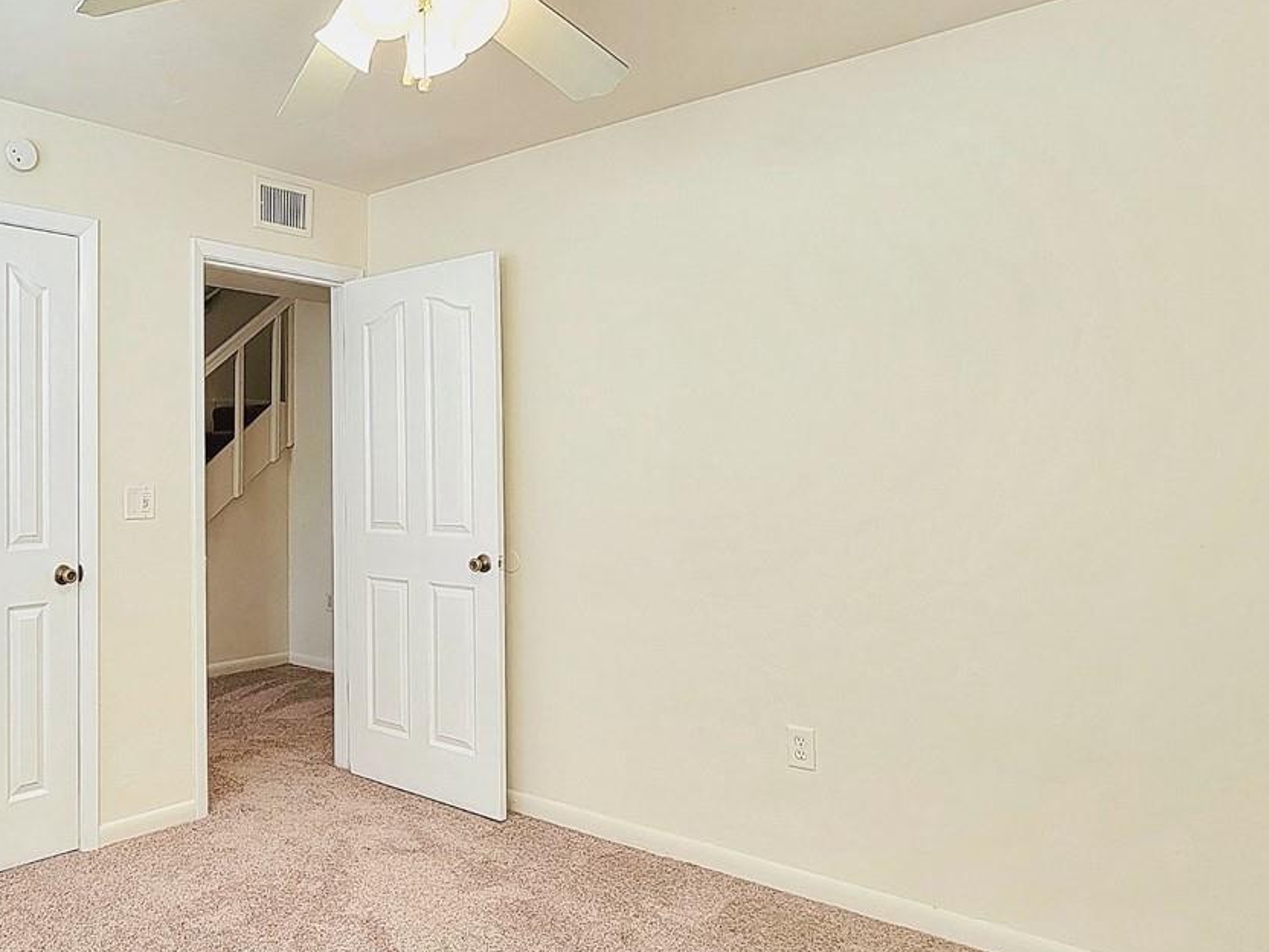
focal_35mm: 25
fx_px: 916
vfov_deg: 54.6
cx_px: 285
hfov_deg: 64.3
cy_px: 397
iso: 50
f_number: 2.2
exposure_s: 1/60.2
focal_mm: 2.2
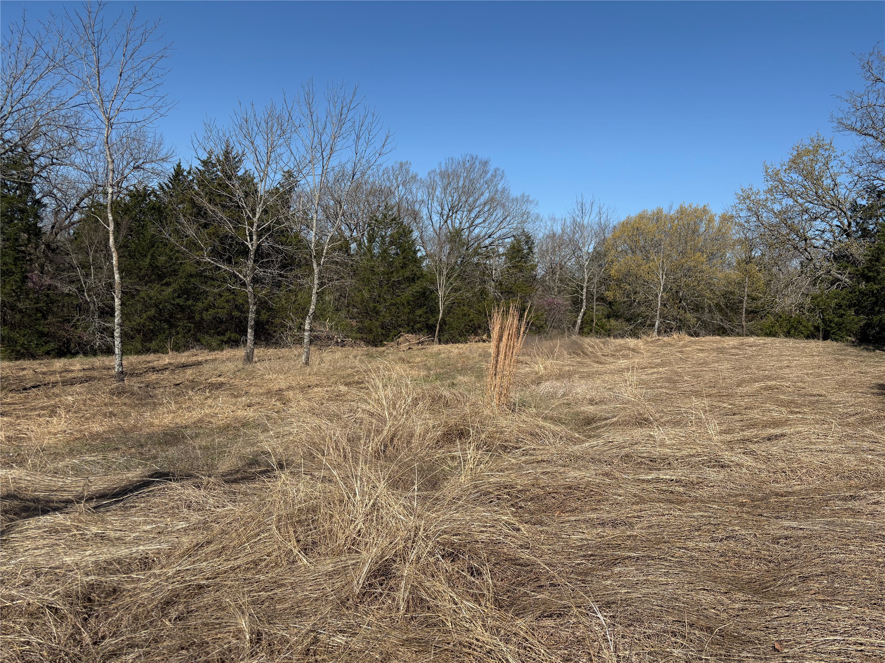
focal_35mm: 26
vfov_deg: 53.1
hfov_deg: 67.3
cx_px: 442
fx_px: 665
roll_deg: -1.6
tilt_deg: -2.7
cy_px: 332
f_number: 1.6
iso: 50
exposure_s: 1/4950
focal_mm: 5.96
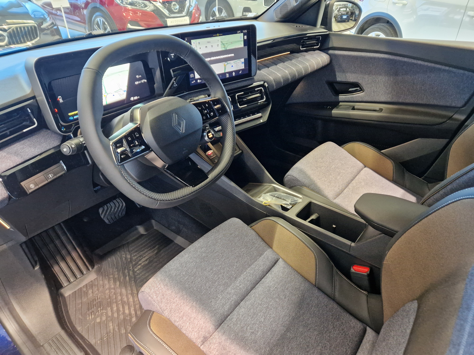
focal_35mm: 23
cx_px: 237
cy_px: 178
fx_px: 315
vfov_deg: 58.9
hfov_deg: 73.9
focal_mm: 5.4
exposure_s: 1/100
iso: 640
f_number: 1.8
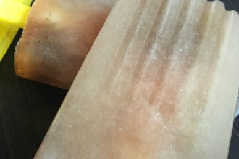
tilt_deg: -55.8
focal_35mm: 53
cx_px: 49
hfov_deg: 36.3
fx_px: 352
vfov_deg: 25.1
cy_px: 124
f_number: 2.2
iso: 160
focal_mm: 4.15
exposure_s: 1/30
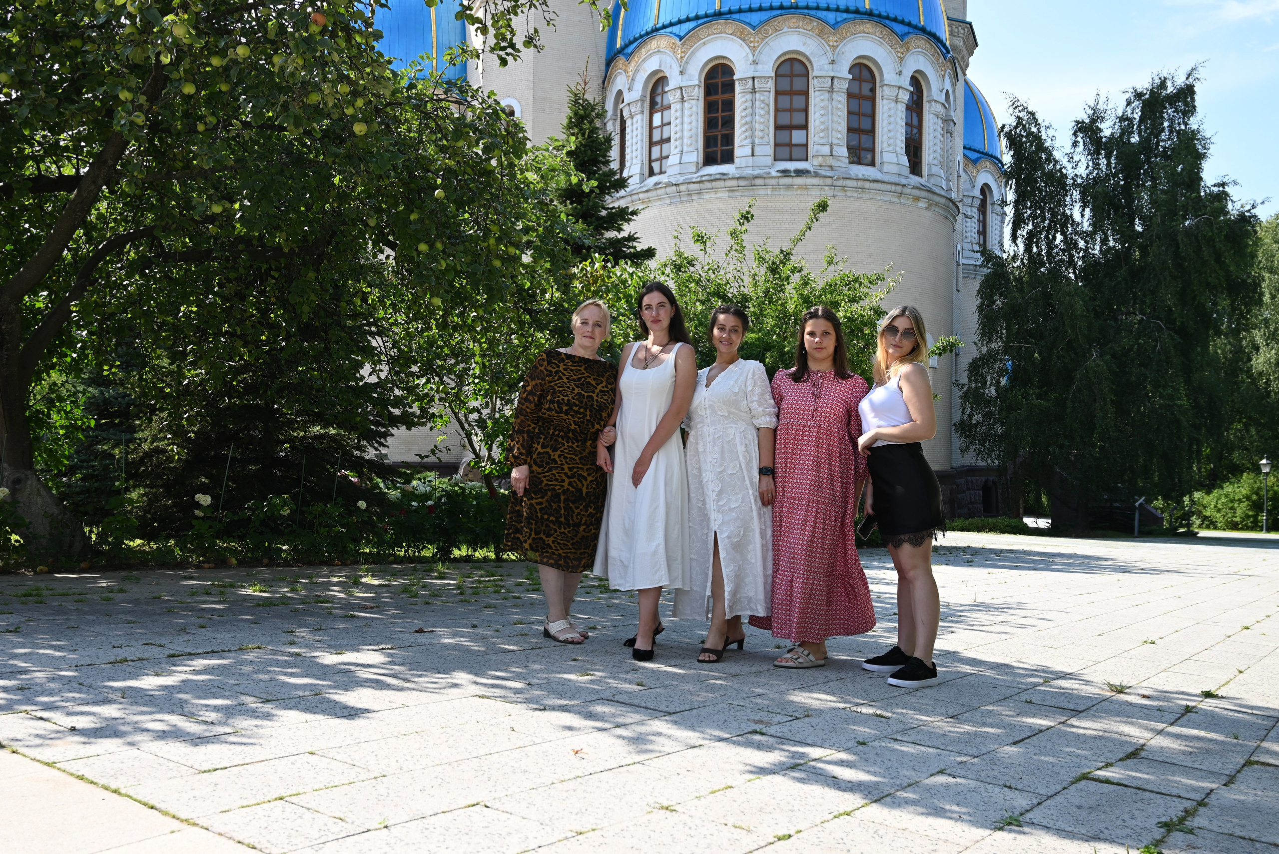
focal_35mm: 31
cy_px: 427
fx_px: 1102
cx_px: 640
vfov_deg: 42.4
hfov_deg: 60.3
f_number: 5.6
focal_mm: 31
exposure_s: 1/250
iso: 125
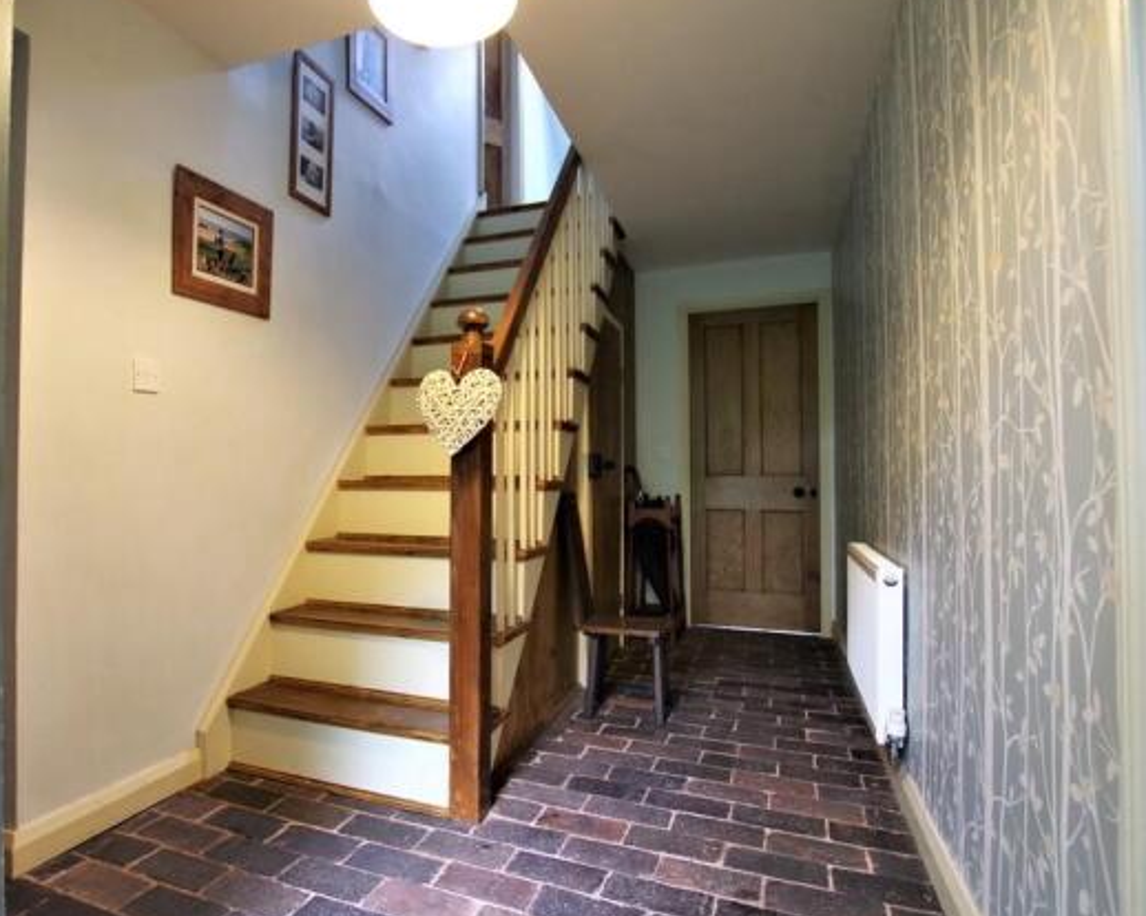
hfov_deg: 80.6
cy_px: 452
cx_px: 457
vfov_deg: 69.2
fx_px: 664
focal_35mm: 20
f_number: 3.5
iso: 800
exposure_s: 1/25
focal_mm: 11
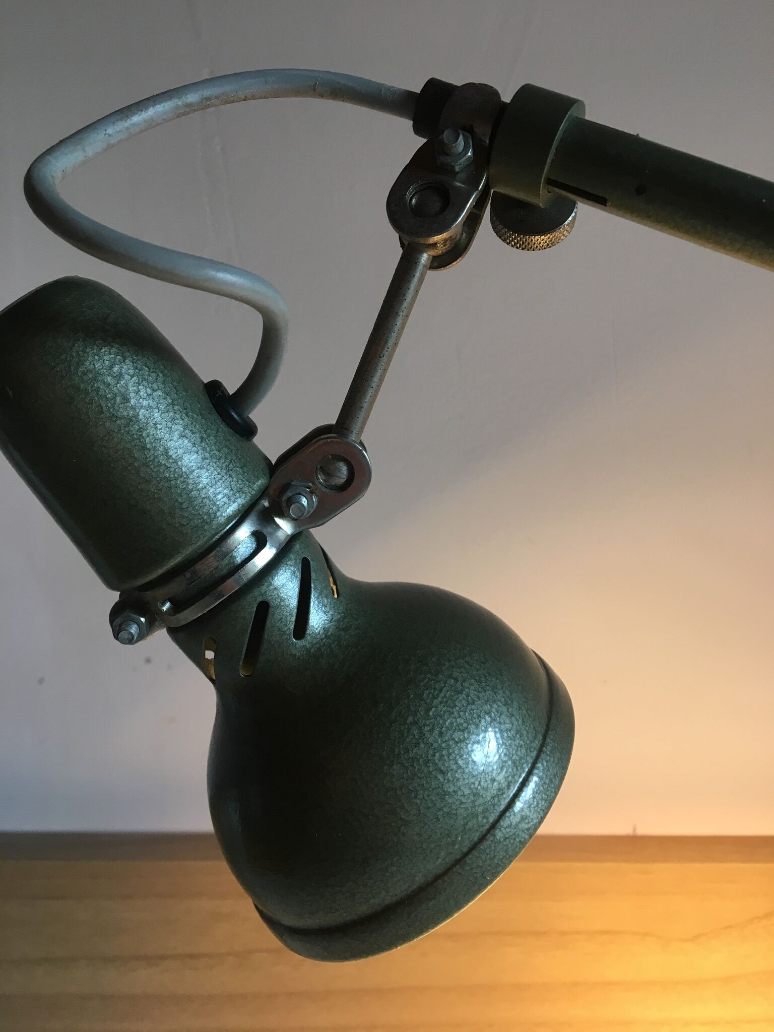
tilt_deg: -10.8
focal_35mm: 29
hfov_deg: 48.2
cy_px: 516
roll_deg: -0.1
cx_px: 387
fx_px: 865
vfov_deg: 61.7
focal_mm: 4.15
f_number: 2.2
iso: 50
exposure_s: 1/33
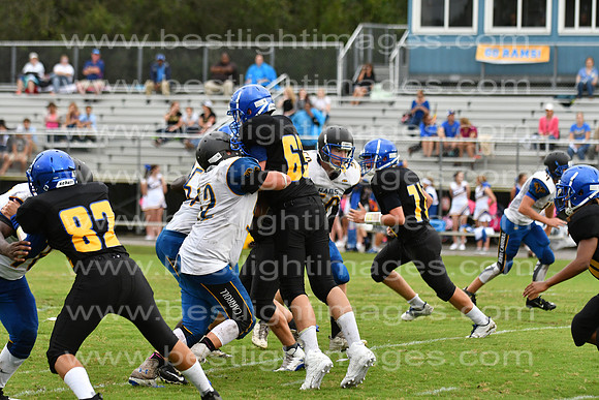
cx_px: 300
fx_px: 3495
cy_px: 200
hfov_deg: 9.8
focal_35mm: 210
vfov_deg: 6.5
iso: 800
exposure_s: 1/2500
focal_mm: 140
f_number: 3.5
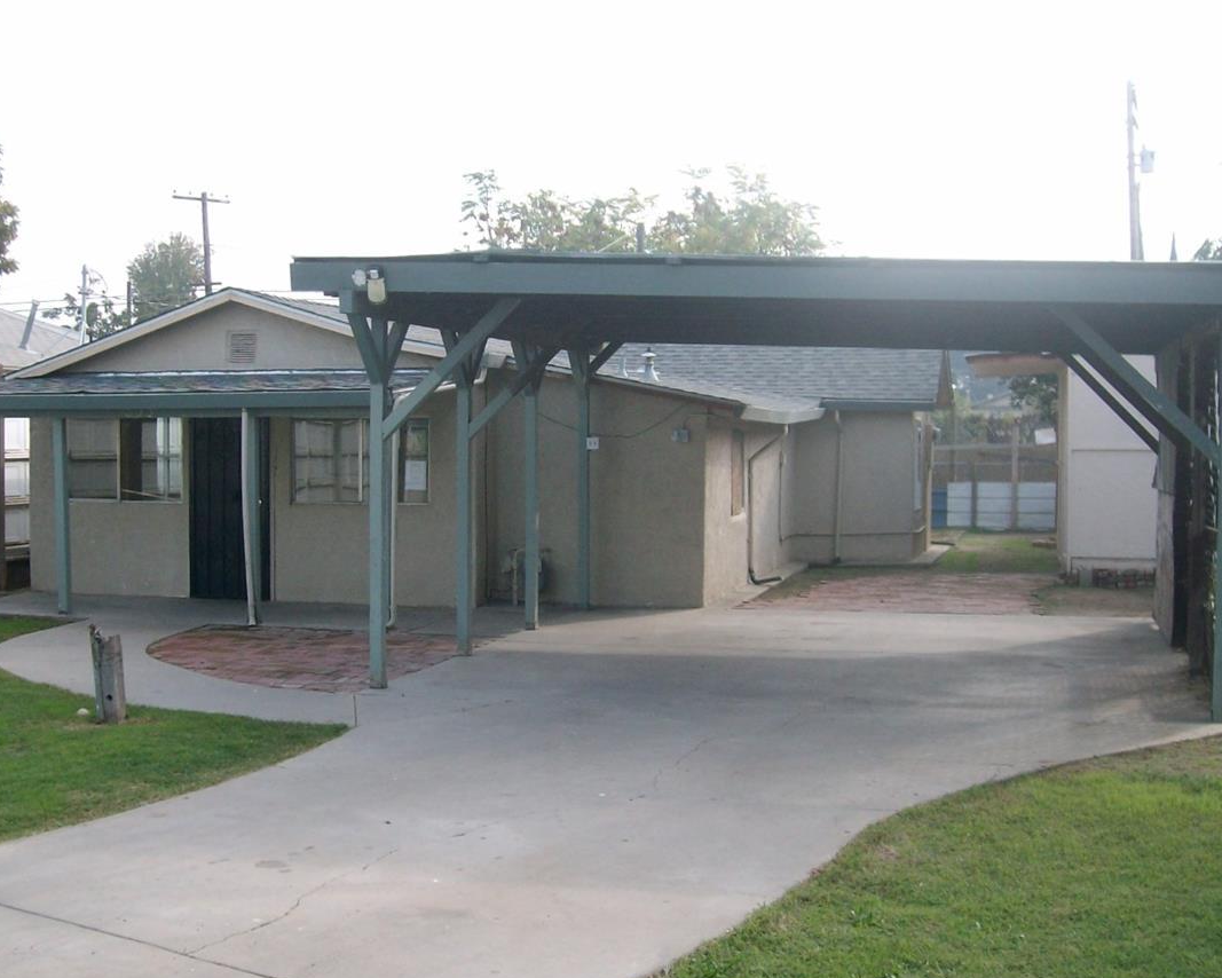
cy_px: 499
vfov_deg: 31.5
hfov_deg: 38.7
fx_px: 1736
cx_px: 542
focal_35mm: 48
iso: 80
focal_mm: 5.8
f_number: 2.8
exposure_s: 1/443
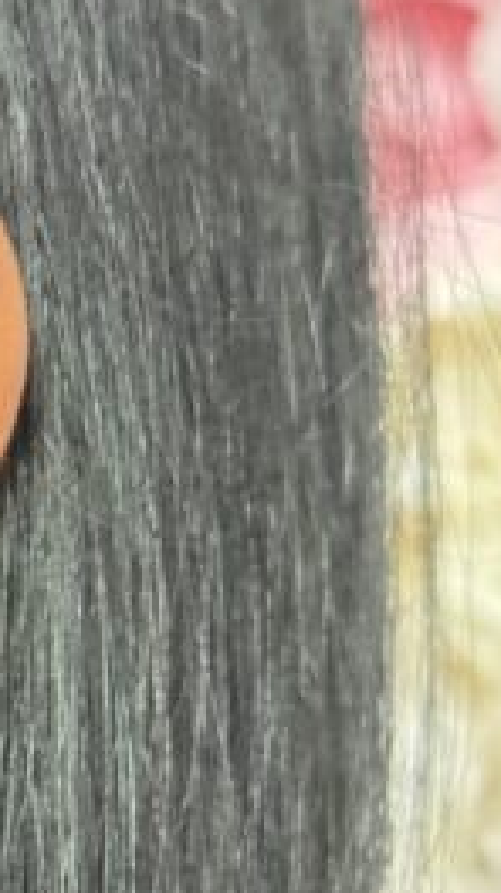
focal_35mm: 119
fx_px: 2818
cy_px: 768
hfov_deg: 9.9
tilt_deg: -11.4
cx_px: -217
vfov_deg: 17.8
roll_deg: +0.7
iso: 500
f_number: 1.78
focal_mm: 6.76
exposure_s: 1/25
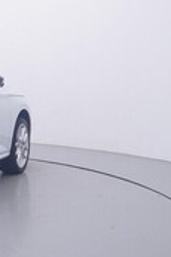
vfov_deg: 28.1
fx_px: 511
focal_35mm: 72
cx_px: -97
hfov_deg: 16.9
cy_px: 96
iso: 200
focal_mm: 15
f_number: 5
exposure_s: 1/80
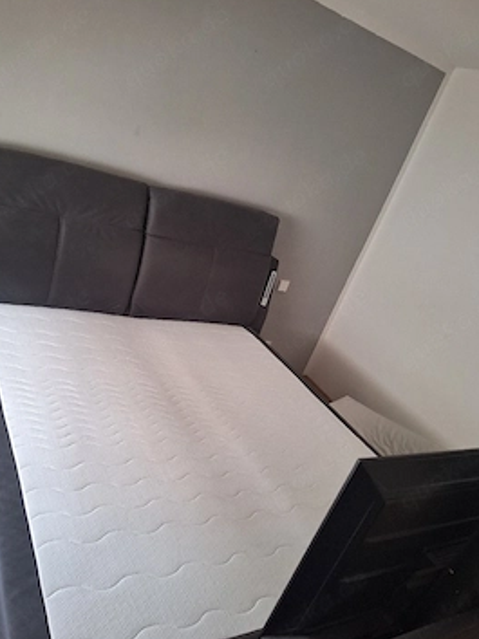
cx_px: 215
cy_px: 348
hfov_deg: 52.9
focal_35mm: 26
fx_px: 480
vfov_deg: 67.2
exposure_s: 1/25
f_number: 1.8
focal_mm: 5.54
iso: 320
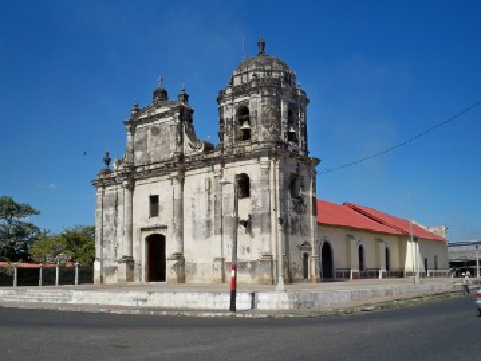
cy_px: 191
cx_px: 252
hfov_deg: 47.9
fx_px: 542
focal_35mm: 39
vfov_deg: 36.8
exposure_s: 1/500
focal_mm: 6.3
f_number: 4.7
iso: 64
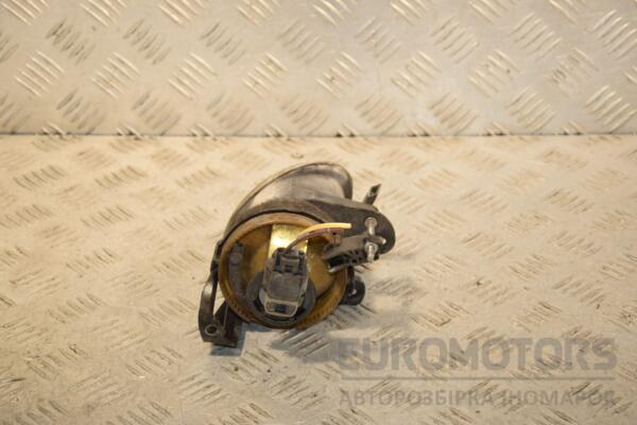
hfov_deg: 21.9
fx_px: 1645
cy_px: 212
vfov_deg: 14.7
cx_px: 318
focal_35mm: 93
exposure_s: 1/200
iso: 800
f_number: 6.3
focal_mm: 62
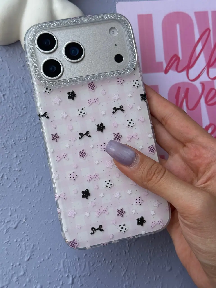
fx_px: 399
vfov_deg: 39.7
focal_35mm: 48
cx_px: 108
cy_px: 144
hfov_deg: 30.3
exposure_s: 1/1931
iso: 80
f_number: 1.78
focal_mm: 6.76
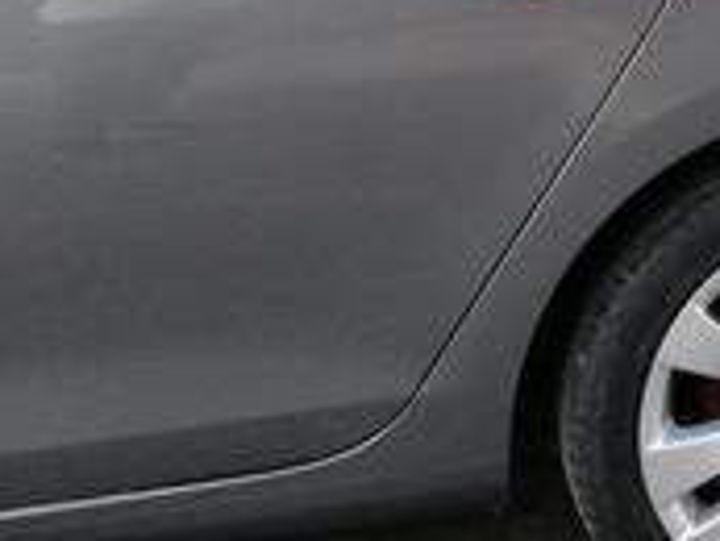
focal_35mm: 98
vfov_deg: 14.6
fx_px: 2040
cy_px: -102
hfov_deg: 19.1
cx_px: 820
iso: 200
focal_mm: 3.95
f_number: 1.8
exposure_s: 1/100
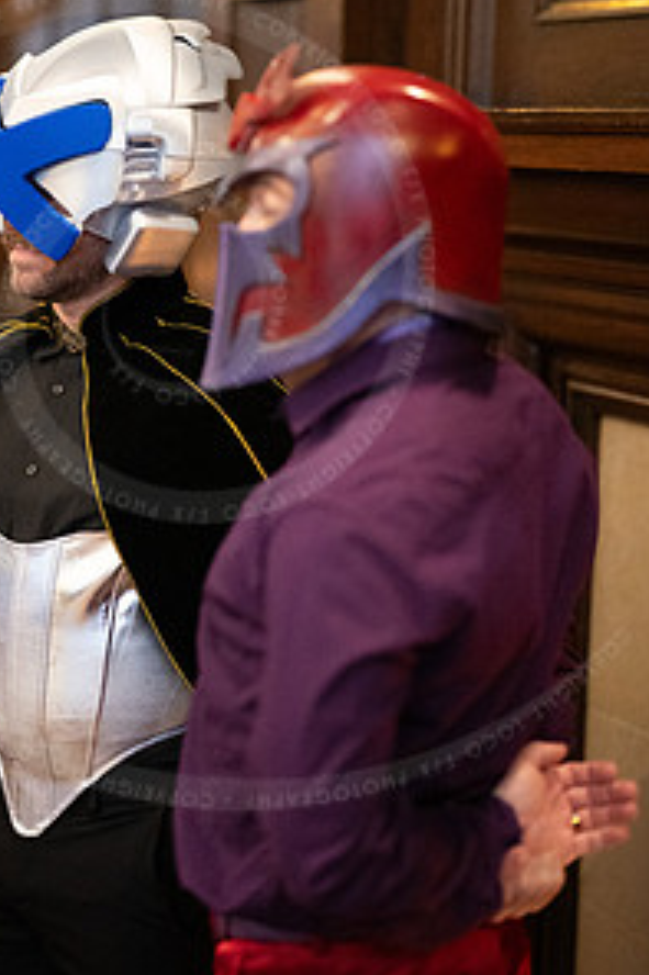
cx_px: 208
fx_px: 2057
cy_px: 382
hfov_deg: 17.9
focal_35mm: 76
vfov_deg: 26.6
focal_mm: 50
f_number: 1.2
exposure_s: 1/160
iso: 3200
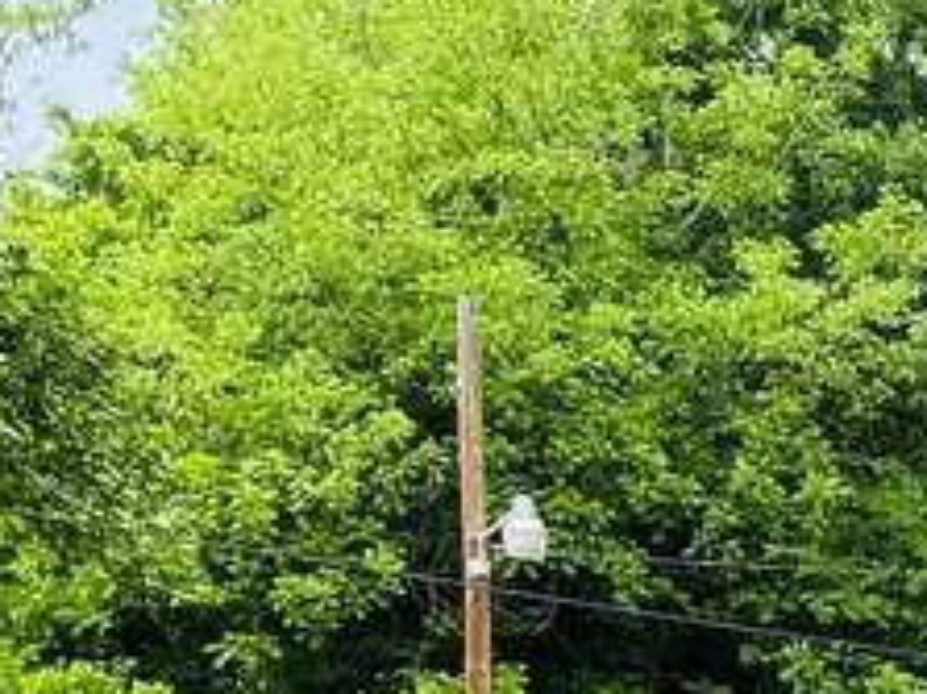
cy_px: 1434
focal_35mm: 138
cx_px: 2282
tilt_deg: -7.7
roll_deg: +0.1
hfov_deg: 11.6
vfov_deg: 9.9
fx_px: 3694
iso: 64
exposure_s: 1/250
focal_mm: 6.76
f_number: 1.78
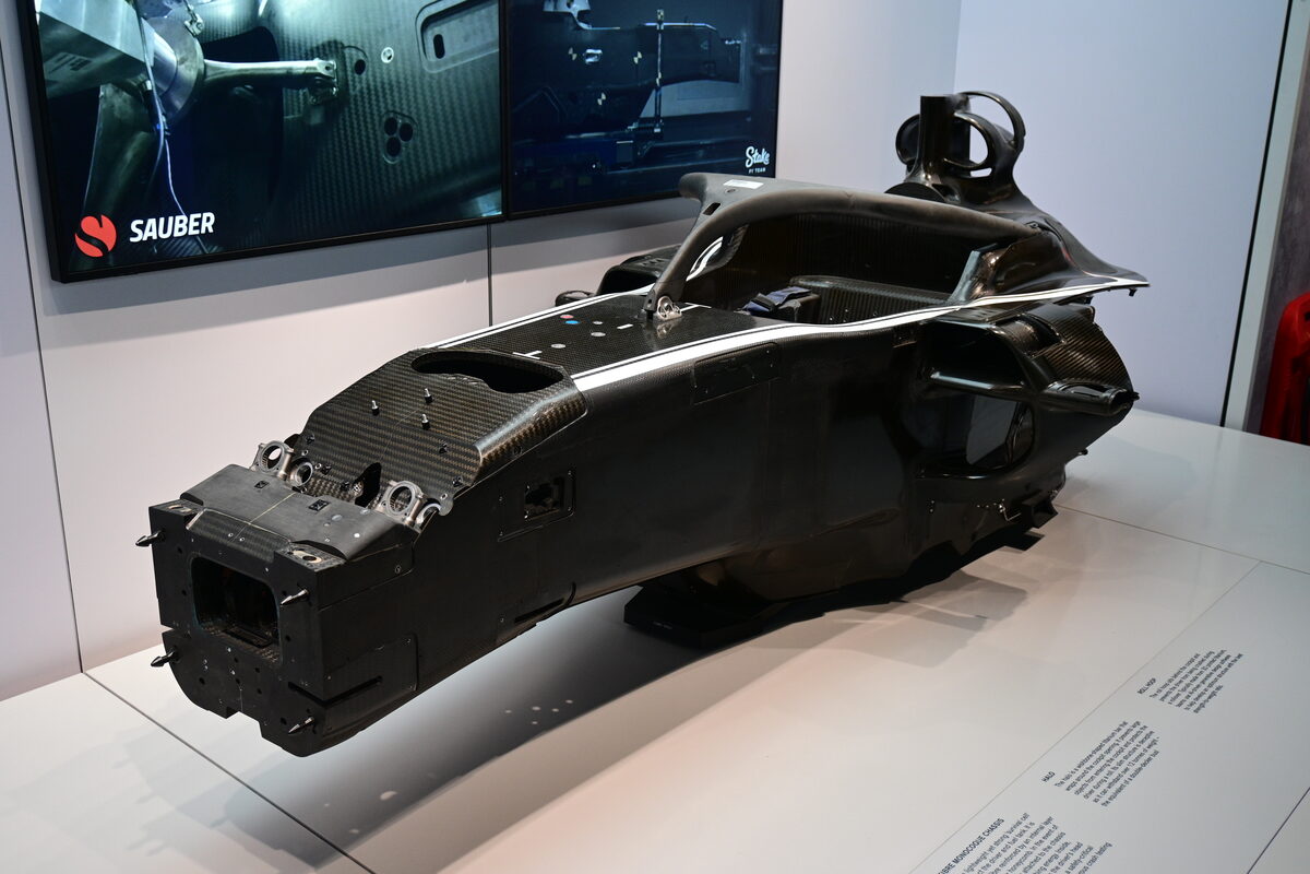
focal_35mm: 34
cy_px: 437
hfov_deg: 55.1
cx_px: 655
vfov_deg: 38.4
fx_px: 1255
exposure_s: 1/40
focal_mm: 23
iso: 500
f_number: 4.2
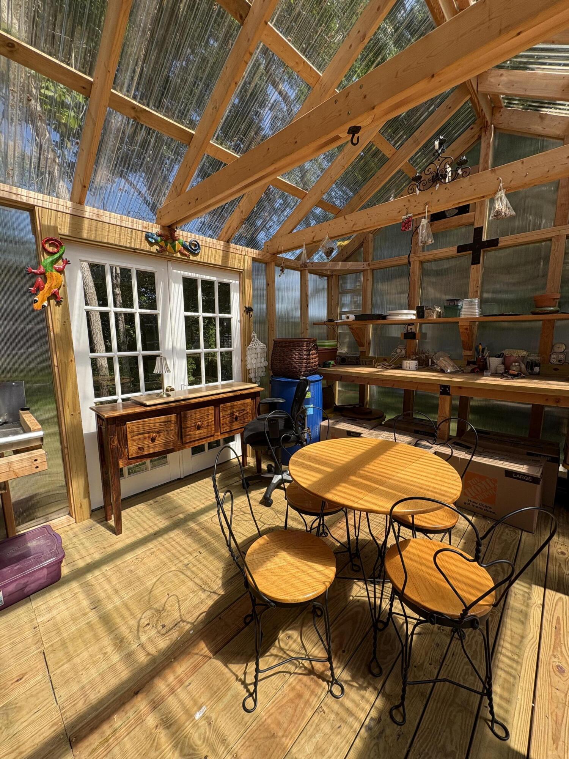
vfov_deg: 102.1
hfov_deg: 85.7
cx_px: 284
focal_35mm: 14
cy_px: 380
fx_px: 307
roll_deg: +0.7
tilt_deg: -7.3
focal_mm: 2.22
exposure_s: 1/1048
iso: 50
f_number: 2.2
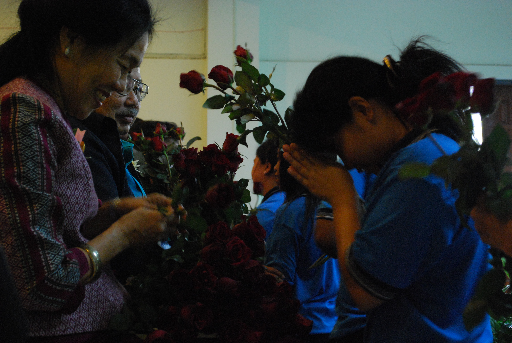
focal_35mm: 63
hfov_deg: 31.9
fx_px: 897
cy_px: 172
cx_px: 256
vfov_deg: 21.6
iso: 1600
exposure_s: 1/25
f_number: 5.6
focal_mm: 42
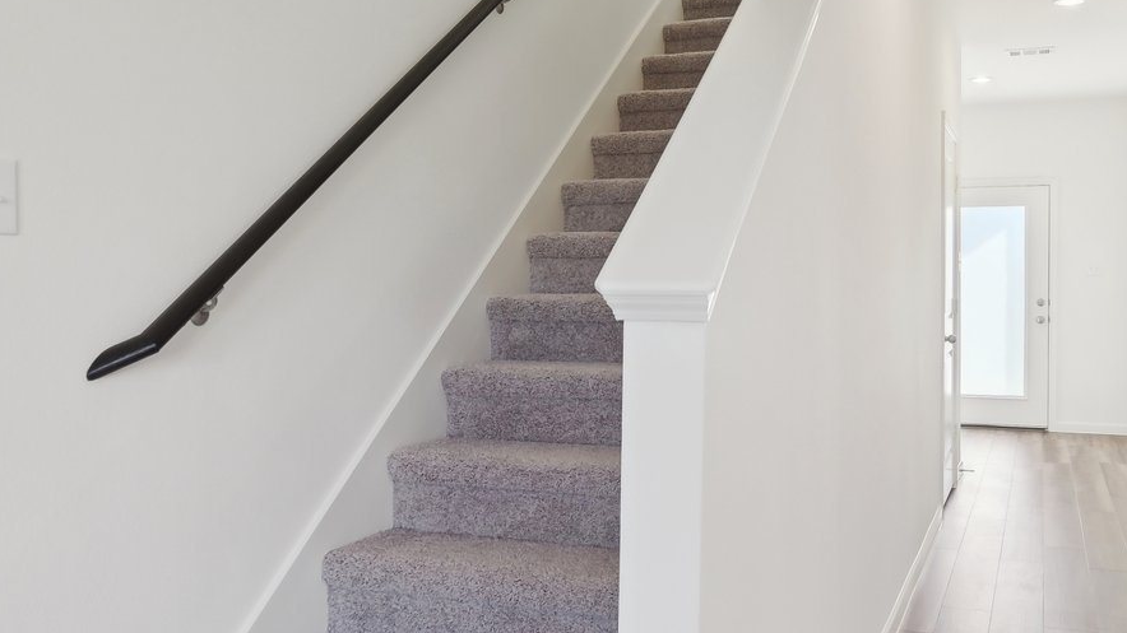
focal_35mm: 34
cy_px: 262
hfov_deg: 57.8
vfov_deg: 34.6
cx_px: 640
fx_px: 1016
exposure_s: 1/15
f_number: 8
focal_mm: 14
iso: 160
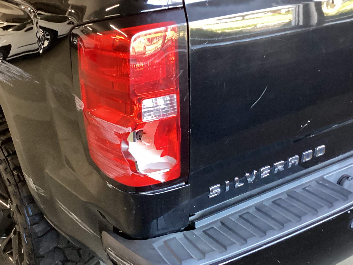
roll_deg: +2.2
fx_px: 479
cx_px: 151
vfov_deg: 30.8
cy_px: 150
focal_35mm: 47
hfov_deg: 40.3
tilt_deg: -22.3
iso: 320
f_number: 2.4
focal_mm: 3.3
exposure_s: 1/40
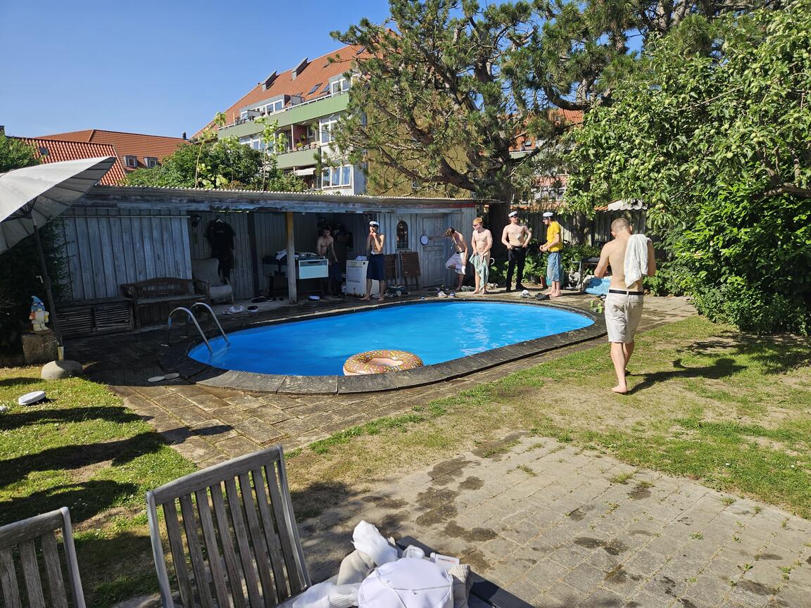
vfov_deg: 58.9
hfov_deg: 73.9
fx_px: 539
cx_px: 406
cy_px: 304
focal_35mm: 23
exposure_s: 1/1659
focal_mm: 5.4
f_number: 1.8
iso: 25
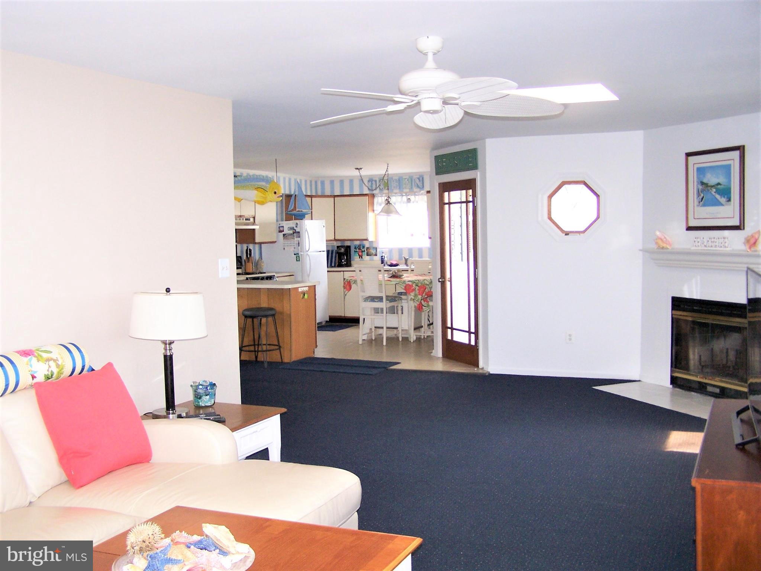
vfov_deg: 37.7
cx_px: 380
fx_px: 836
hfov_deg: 49.0
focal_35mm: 38
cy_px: 286
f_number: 2.8
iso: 140
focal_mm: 6.3
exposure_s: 1/60
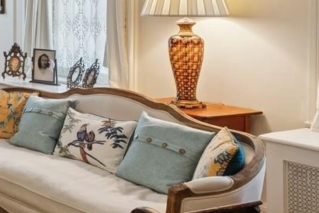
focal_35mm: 70
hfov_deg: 23.4
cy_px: -20
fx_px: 620
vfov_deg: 18.7
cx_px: -152
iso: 640
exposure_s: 1/13
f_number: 9
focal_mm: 11.9
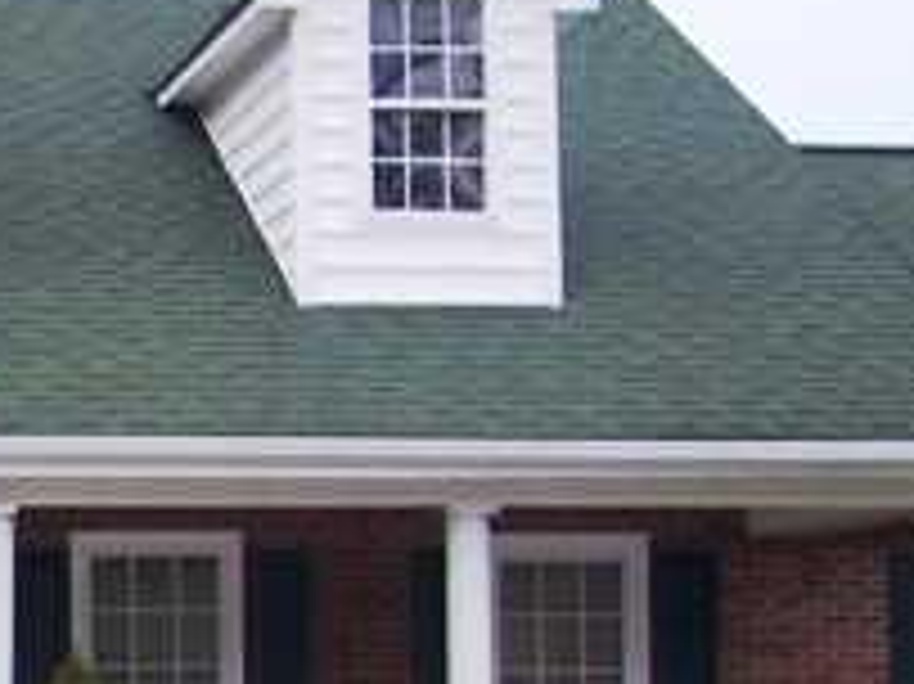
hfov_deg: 15.8
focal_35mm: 120
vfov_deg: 12.2
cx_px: -207
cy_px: 724
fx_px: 3167
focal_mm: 6.3
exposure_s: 1/60
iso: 140
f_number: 2.8
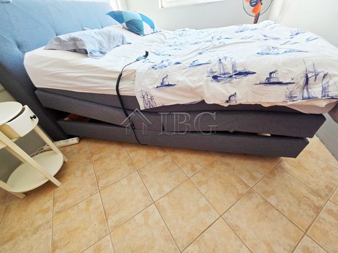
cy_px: 126
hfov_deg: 106.2
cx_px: 169
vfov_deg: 89.9
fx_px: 127
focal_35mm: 13
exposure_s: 1/100
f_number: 1.9
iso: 64
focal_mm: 2.2
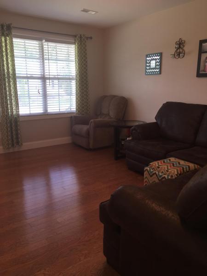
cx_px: 104
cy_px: 138
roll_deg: -0.4
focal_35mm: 29
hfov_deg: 48.2
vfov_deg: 61.7
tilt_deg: -11.4
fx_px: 231
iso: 32
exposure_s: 1/30
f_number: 2.2
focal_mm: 4.15
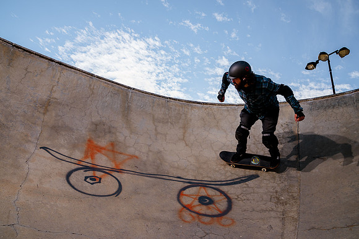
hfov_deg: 65.3
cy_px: 120
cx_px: 180
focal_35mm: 28
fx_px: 280
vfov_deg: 46.2
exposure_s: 1/500
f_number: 7.1
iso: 200
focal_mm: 24
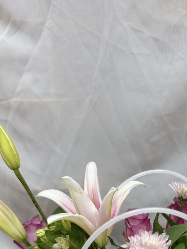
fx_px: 310
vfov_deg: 41.9
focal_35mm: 43
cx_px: 152
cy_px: 199
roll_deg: -1.5
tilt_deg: -28.1
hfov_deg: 32.6
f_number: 1.78
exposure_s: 1/121
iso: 125
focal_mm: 6.76
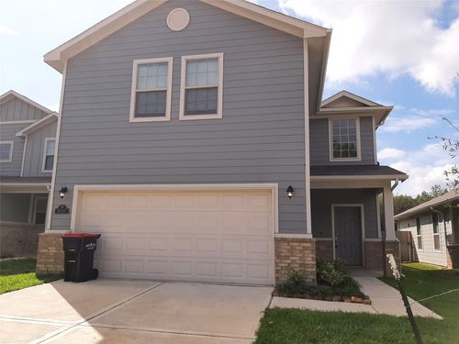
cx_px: 230
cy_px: 172
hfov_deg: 67.3
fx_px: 345
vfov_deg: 53.1
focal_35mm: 26
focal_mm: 3.93
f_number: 1.7
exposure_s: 1/3096
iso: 40
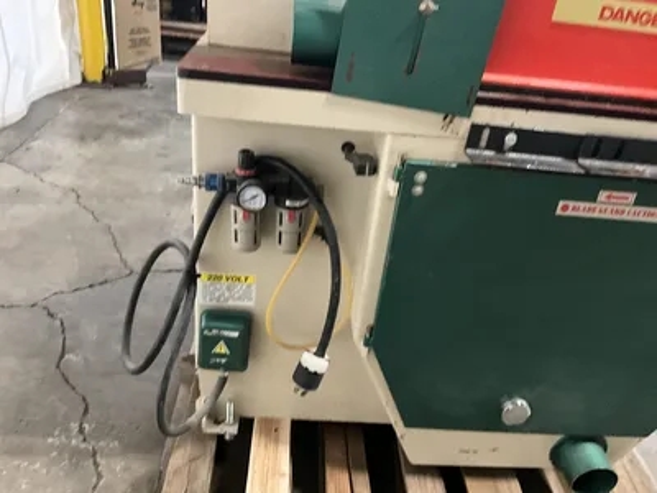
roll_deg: -6.8
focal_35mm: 29
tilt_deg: -30.0
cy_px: 246
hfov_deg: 61.7
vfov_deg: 48.2
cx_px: 328
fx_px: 550
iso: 500
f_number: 1.8
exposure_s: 1/30
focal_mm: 3
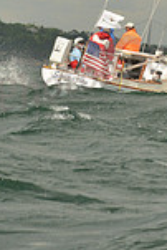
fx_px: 2798
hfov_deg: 3.4
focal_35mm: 403
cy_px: -207
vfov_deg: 5.0
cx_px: 313
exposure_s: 1/800
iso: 400
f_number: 7.1
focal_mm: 105
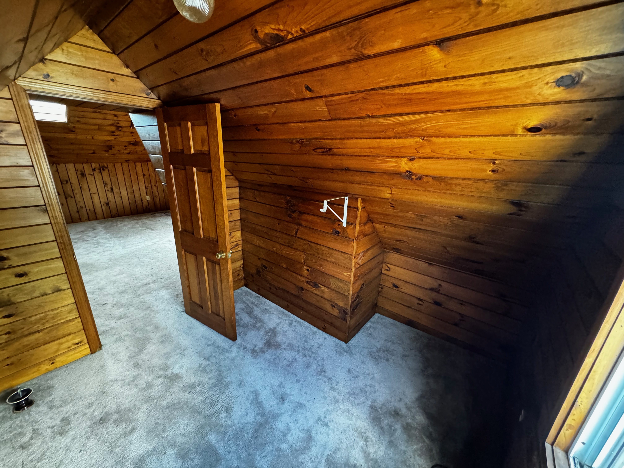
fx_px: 252
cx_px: 312
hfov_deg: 102.1
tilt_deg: -19.2
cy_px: 234
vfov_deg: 85.7
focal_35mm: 14
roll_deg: -3.3
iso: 800
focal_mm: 2.22
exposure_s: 1/60
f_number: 2.2
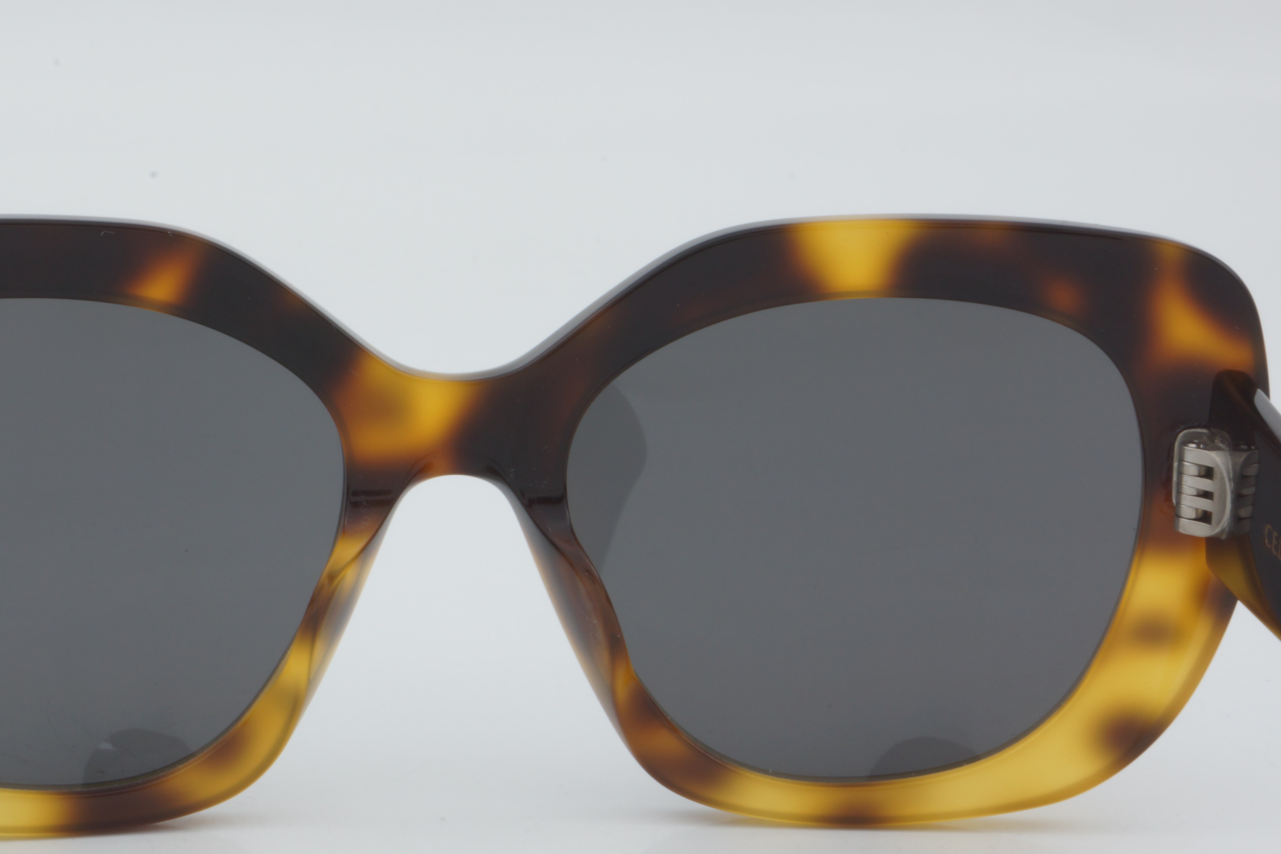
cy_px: 488
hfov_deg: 18.9
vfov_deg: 12.7
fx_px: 3830
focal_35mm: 108
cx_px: 460
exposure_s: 1/3
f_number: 32
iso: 100
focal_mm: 55
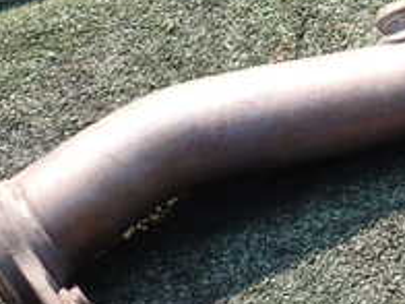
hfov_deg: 20.0
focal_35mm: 92
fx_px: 1076
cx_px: 484
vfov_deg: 15.3
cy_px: -95
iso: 100
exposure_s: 1/200
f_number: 3.2
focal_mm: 5.4
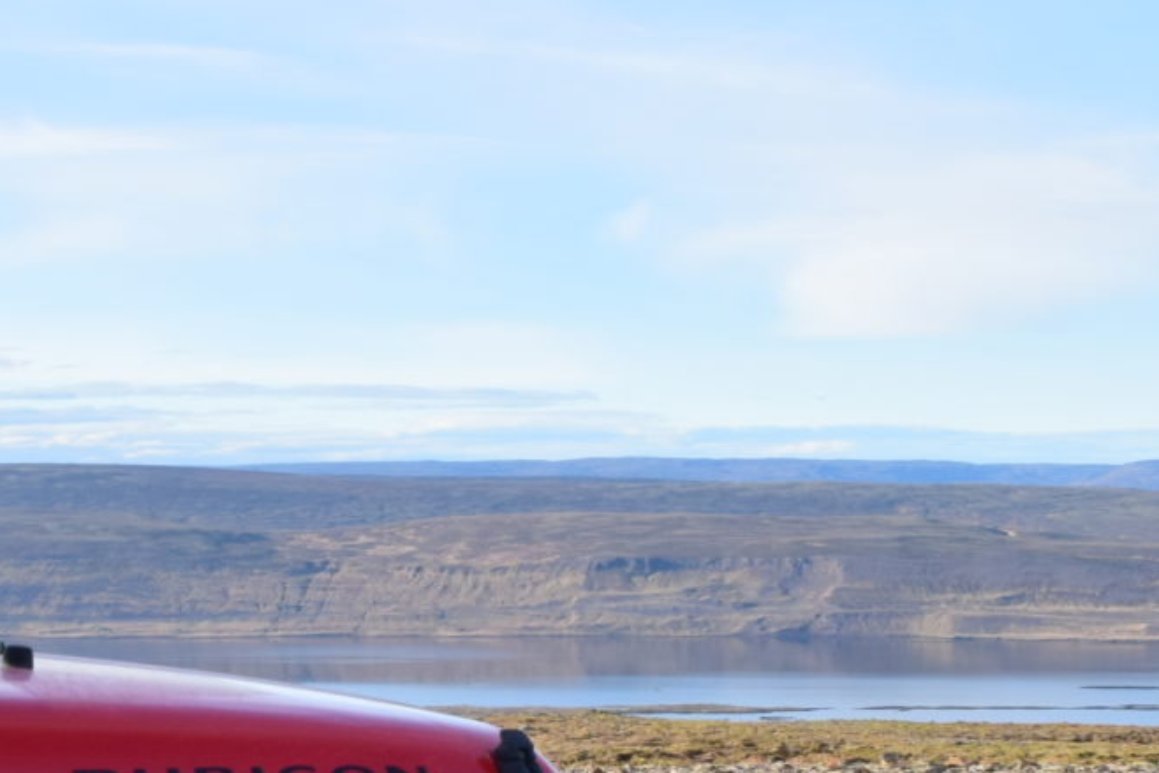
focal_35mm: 84
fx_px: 2705
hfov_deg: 23.5
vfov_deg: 16.1
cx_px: 109
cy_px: 633
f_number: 10
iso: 400
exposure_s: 1/250
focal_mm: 18
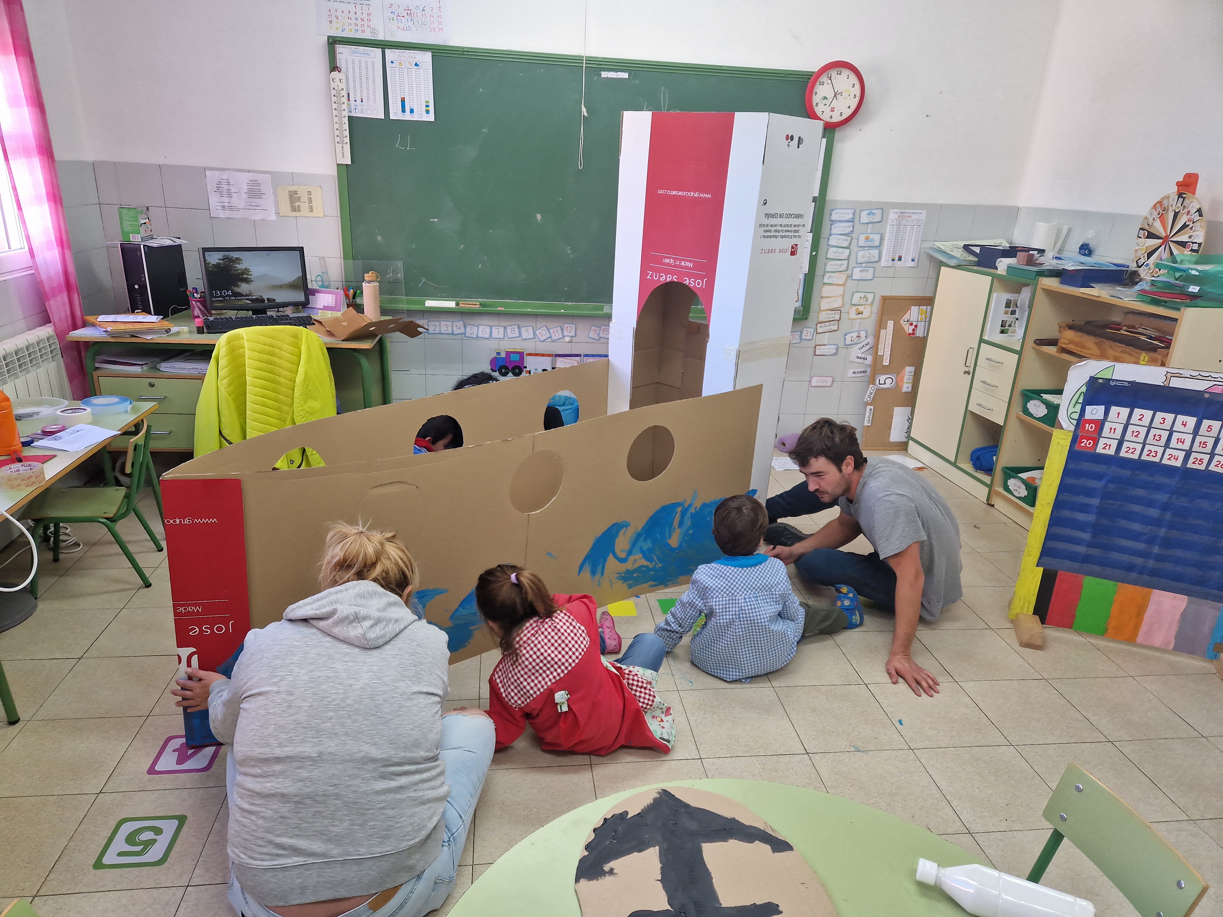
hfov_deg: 73.9
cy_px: 458
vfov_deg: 58.9
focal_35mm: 23
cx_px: 612
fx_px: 813
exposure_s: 1/100
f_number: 1.8
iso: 80
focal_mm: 5.4
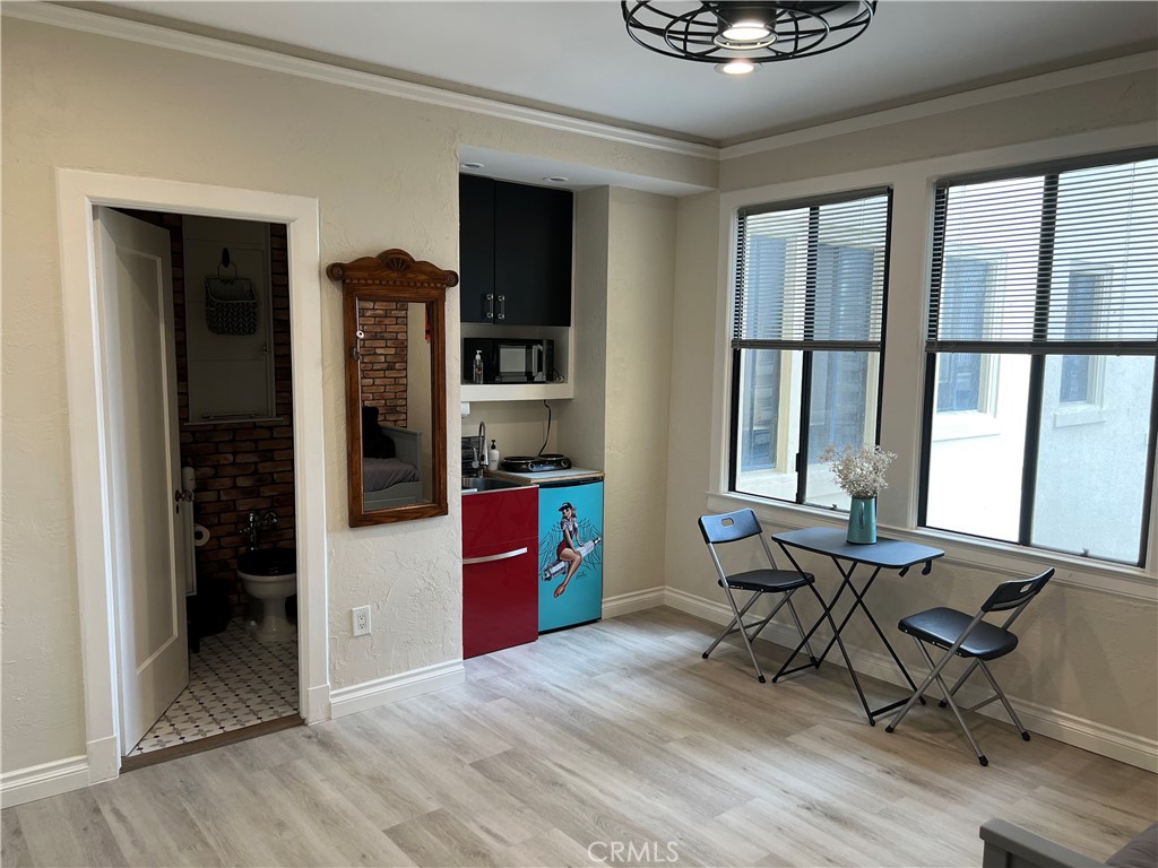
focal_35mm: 26
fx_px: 870
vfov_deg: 53.1
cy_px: 434
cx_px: 579
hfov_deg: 67.3
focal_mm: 5.7
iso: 80
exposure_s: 1/120
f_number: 1.5
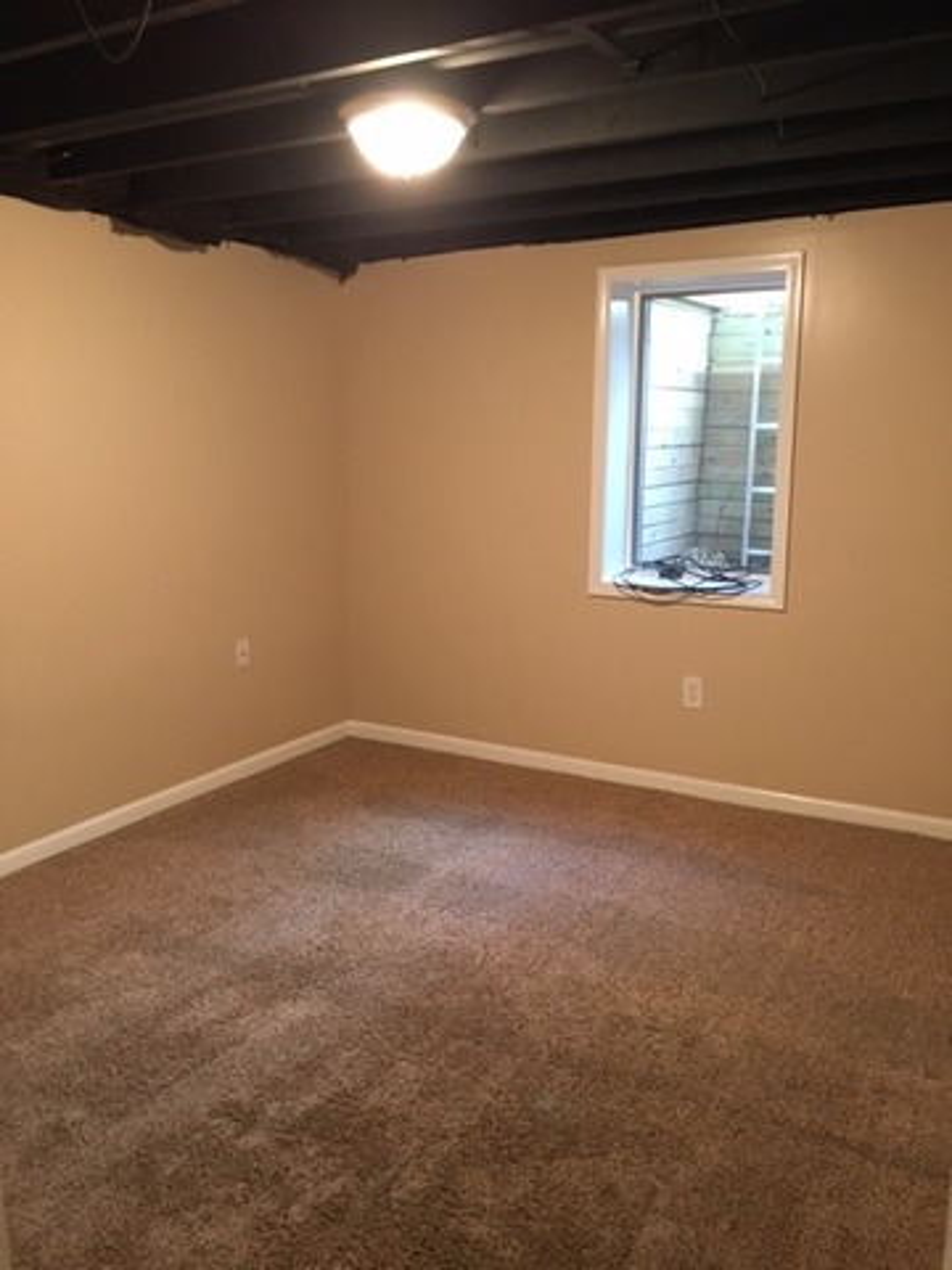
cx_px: 476
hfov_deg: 48.2
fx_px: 1063
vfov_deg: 61.7
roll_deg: +0.3
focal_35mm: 29
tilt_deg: -10.9
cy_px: 635
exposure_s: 1/17
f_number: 2.2
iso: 200
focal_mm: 4.15
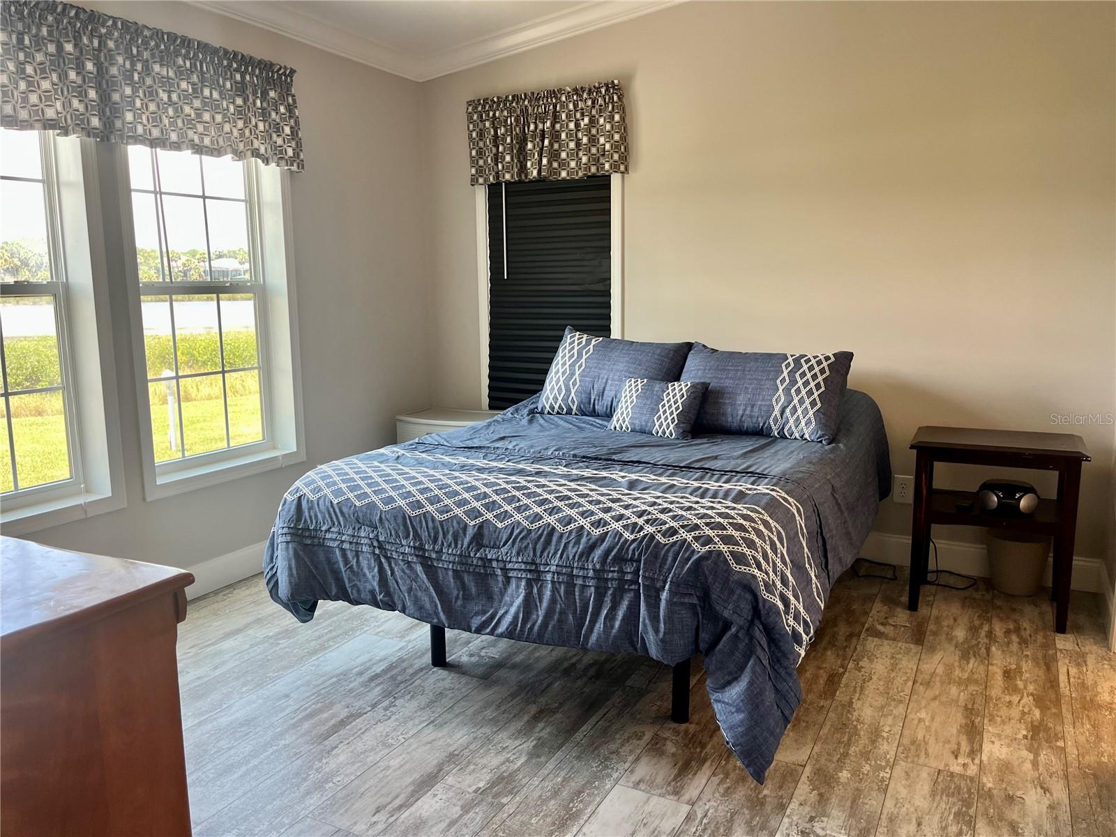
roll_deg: +0.2
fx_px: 838
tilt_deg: -7.8
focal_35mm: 26
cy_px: 418
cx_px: 558
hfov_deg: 67.3
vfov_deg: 53.1
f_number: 1.6
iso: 80
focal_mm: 5.1
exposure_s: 1/120
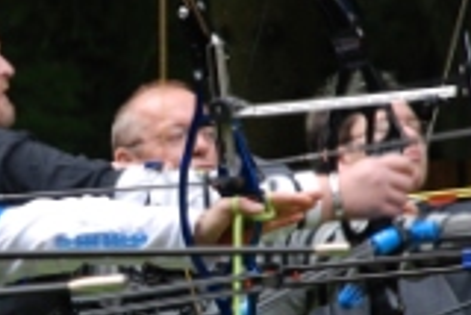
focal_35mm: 565
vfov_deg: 2.4
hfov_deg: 3.6
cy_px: 197
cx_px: 109
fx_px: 7404
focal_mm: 135
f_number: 5.6
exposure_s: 1/125
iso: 320
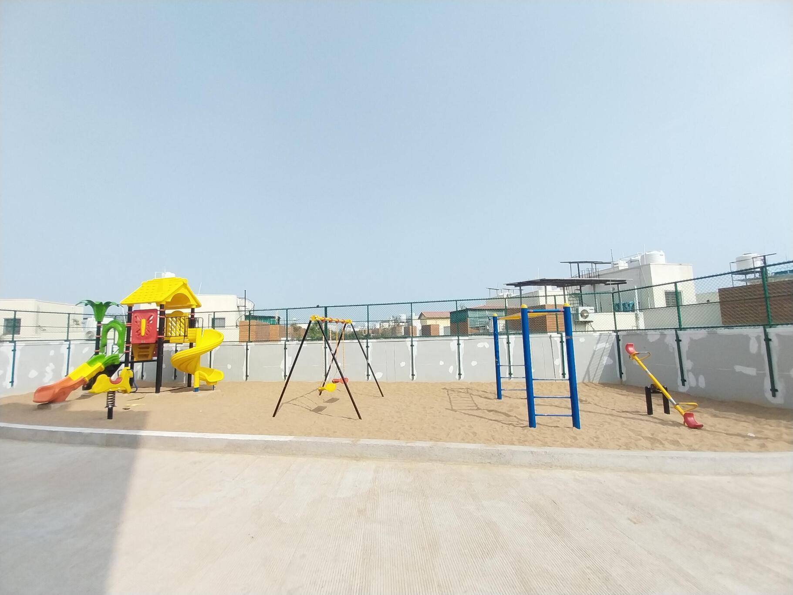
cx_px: 396
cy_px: 298
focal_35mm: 13
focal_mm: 1.3
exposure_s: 1/1155
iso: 64
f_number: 2.2
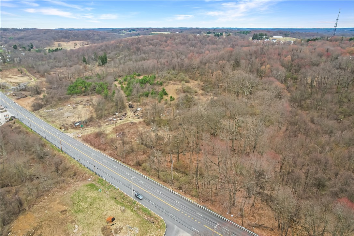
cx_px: 177
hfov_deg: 78.6
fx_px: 216
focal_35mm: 22
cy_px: 118
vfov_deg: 57.2
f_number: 2.8
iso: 100
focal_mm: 8.38
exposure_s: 1/400
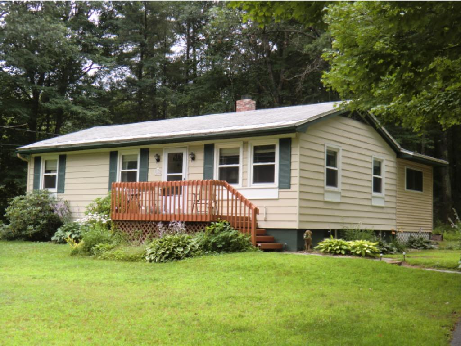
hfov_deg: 40.4
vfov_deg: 30.9
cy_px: 173
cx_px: 230
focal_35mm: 47
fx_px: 626
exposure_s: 1/100
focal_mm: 8.4
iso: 64
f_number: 4
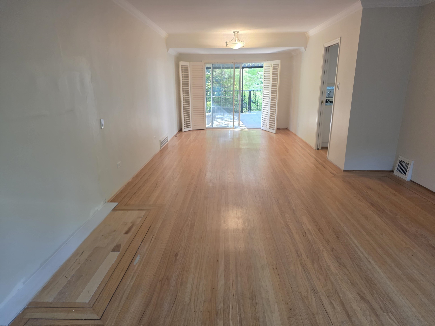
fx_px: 289
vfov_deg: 58.9
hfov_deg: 73.9
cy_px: 163
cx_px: 218
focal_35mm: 23
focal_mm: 6.25
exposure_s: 1/120
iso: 400
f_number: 1.7
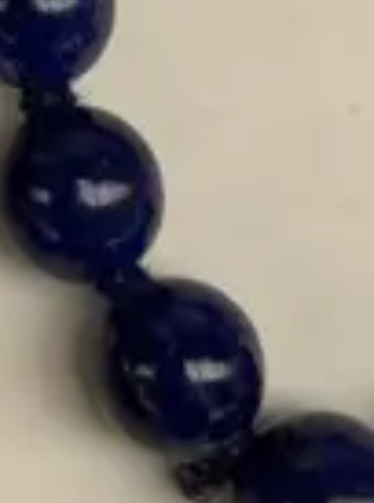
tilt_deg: -74.8
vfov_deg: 9.4
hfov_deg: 7.2
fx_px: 2822
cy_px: -584
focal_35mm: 195
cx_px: -422
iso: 32
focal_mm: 4.2
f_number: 1.6
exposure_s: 1/415
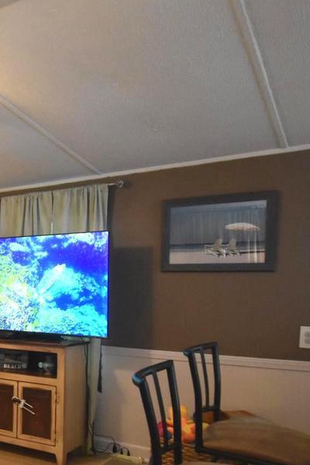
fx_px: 465
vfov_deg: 52.5
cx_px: -12
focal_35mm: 36
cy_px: 296
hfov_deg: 33.2
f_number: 4.5
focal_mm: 10
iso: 2200
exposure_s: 1/60
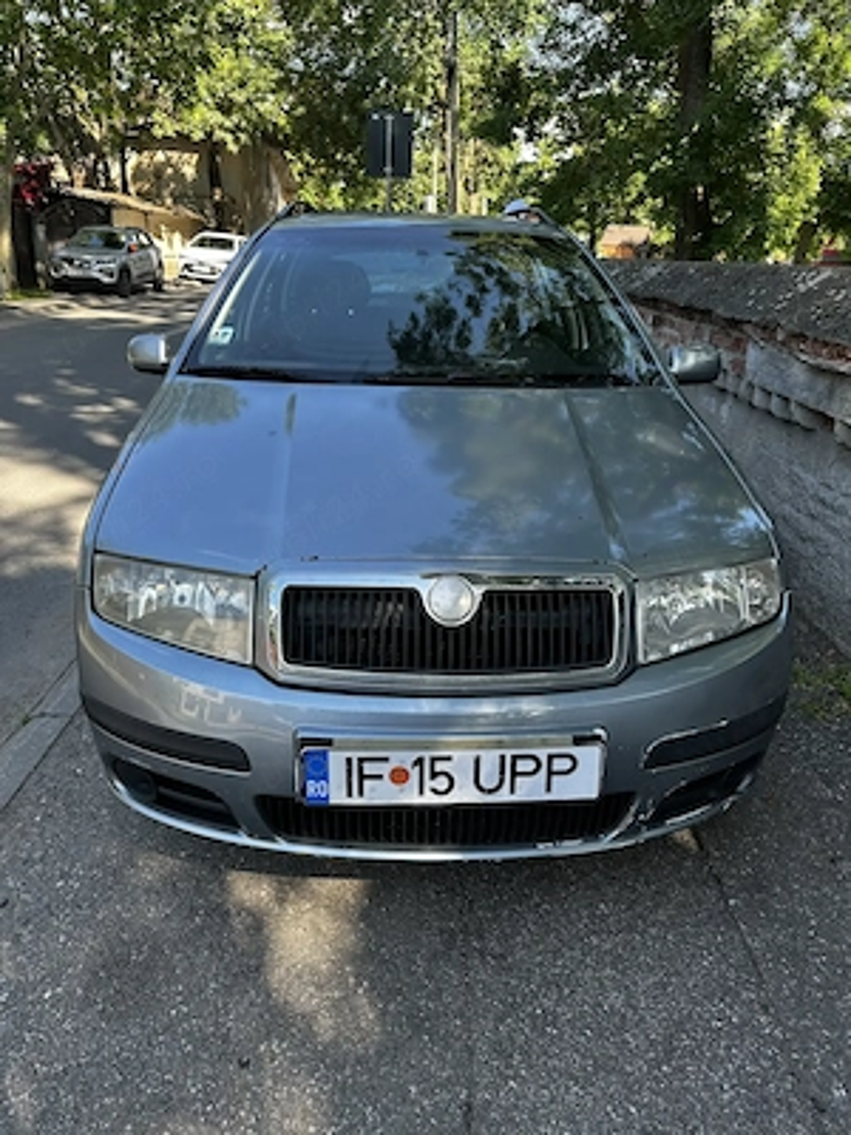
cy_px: 568
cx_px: 426
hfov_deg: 56.8
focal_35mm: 24
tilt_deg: -20.8
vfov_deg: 71.6
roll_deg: -2.4
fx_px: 787
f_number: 1.78
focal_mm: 6.86
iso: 80
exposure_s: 1/426
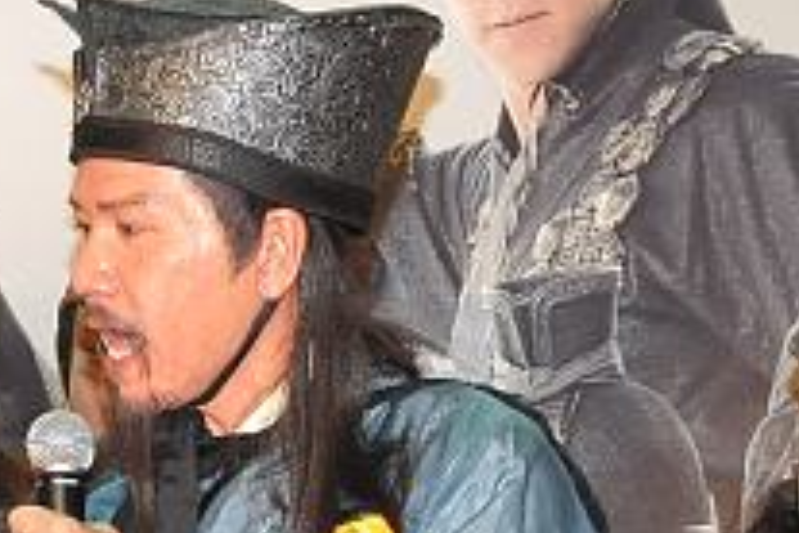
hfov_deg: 8.5
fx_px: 5393
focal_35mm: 243
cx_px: 340
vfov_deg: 5.5
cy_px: 1091
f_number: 6.3
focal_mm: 28
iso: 800
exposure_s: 1/100
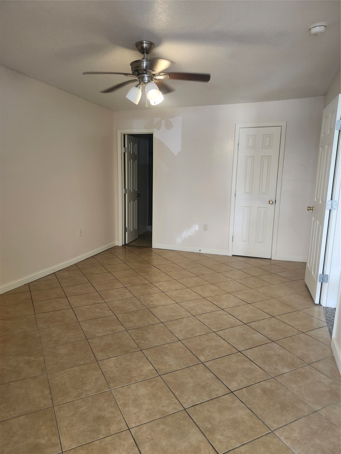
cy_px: 227
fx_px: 302
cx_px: 170
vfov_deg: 73.9
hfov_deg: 58.9
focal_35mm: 23
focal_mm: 5.54
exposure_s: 1/120
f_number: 1.8
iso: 320
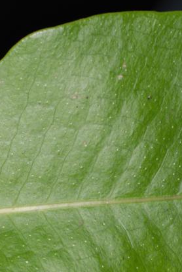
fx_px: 1147
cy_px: 170
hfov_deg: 9.1
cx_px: 126
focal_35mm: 152
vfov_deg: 13.5
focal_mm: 70
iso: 200
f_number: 11
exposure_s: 1/60
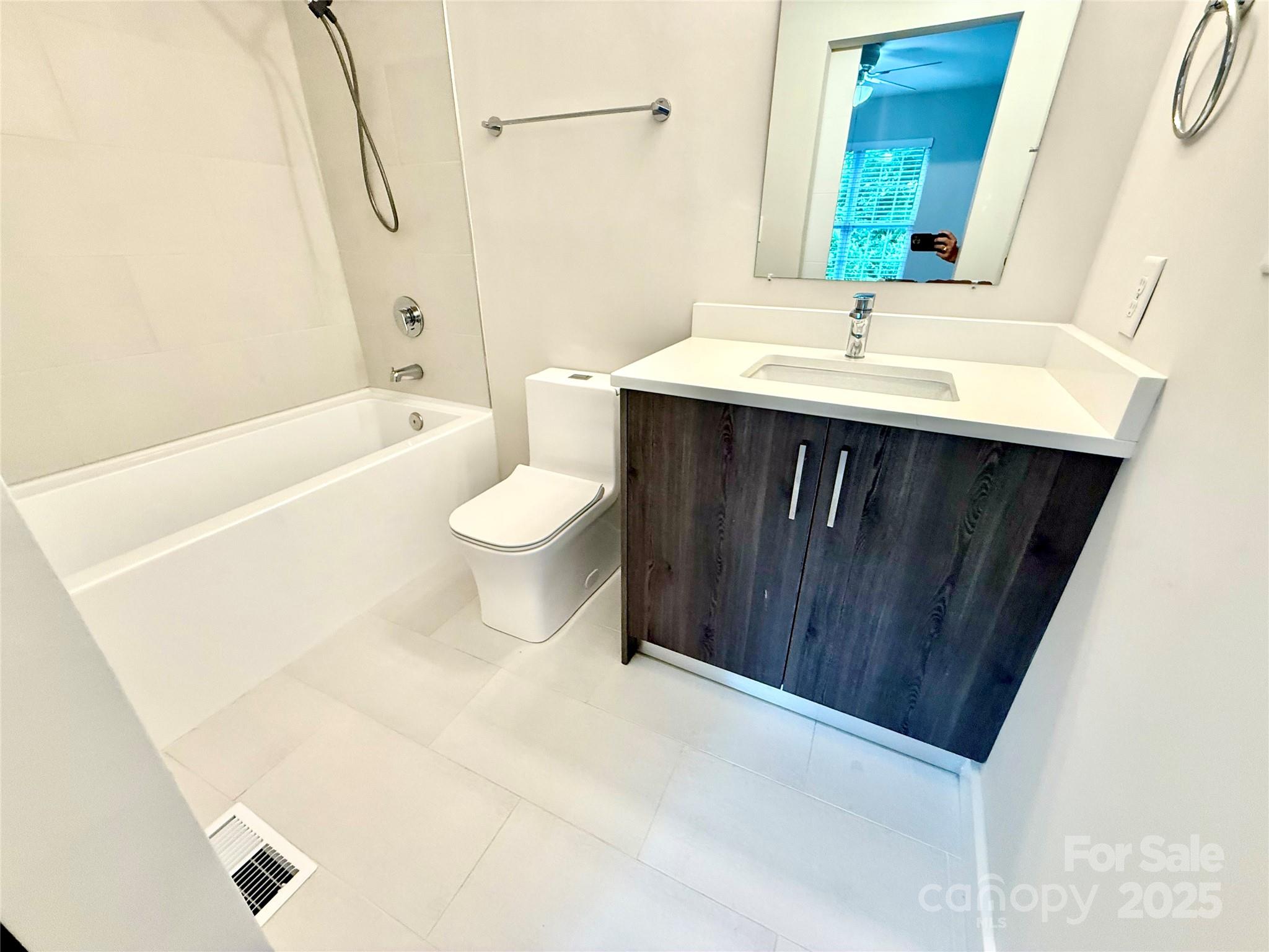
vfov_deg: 85.7
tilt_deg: -22.9
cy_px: 476
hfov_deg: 102.1
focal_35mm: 14
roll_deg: -1.3
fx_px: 513
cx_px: 634
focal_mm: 2.22
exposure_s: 1/120
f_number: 2.2
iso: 250
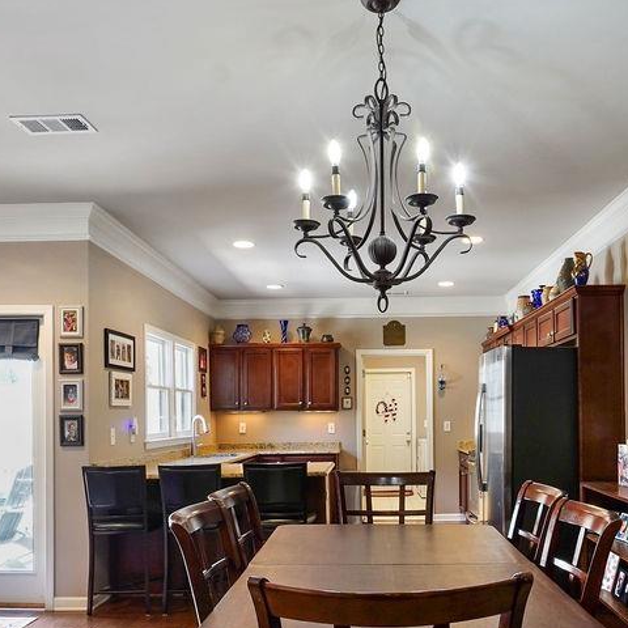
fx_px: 595
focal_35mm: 29
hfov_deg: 55.4
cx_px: 361
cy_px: 401
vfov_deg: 54.8
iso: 250
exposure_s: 1/3
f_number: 10
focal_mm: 11
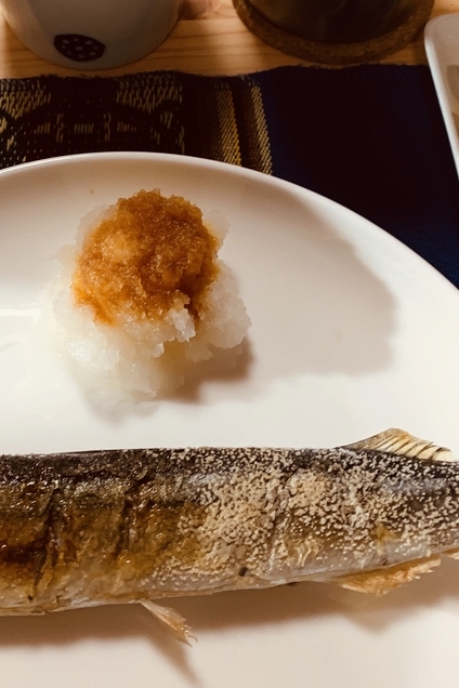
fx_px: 975
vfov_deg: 38.1
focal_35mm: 51
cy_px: 186
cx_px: 71
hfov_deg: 25.9
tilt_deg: -59.1
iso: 200
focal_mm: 4.25
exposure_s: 1/50
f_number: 1.8
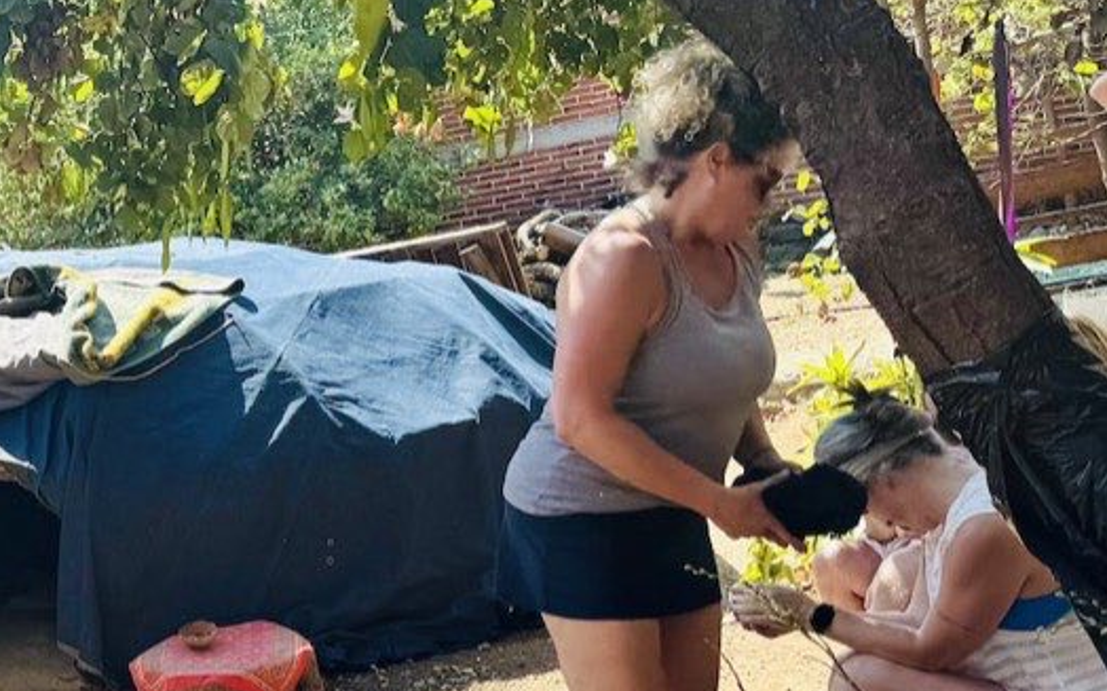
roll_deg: +3.6
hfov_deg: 27.1
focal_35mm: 68
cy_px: 481
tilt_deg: -7.4
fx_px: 2051
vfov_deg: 19.0
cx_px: -184
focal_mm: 6.76
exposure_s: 1/1193
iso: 80
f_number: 1.78
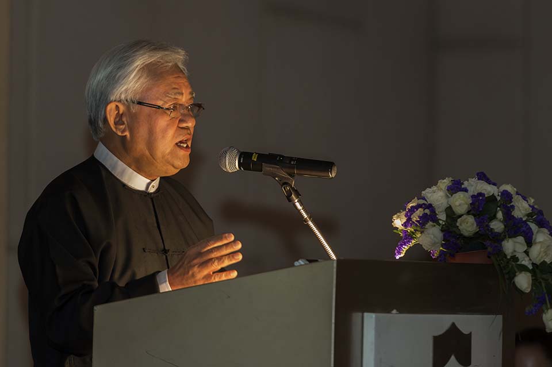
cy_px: 184
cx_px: 276
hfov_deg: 10.3
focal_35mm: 200
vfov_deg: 6.9
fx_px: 3065
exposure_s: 1/100
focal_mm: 200
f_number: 3.5
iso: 1600
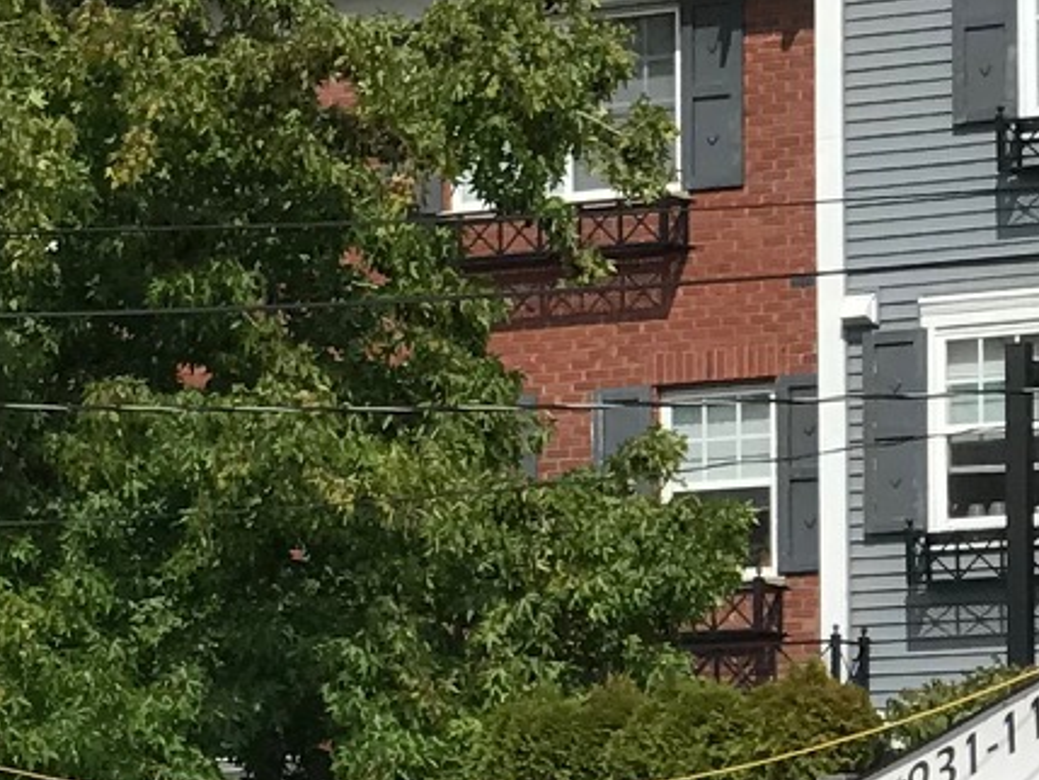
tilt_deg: +3.4
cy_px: 969
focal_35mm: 268
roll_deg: +0.3
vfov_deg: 5.5
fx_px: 8046
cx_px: -1080
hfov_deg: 7.1
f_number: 2.8
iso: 20
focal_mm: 6.6
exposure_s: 1/1259
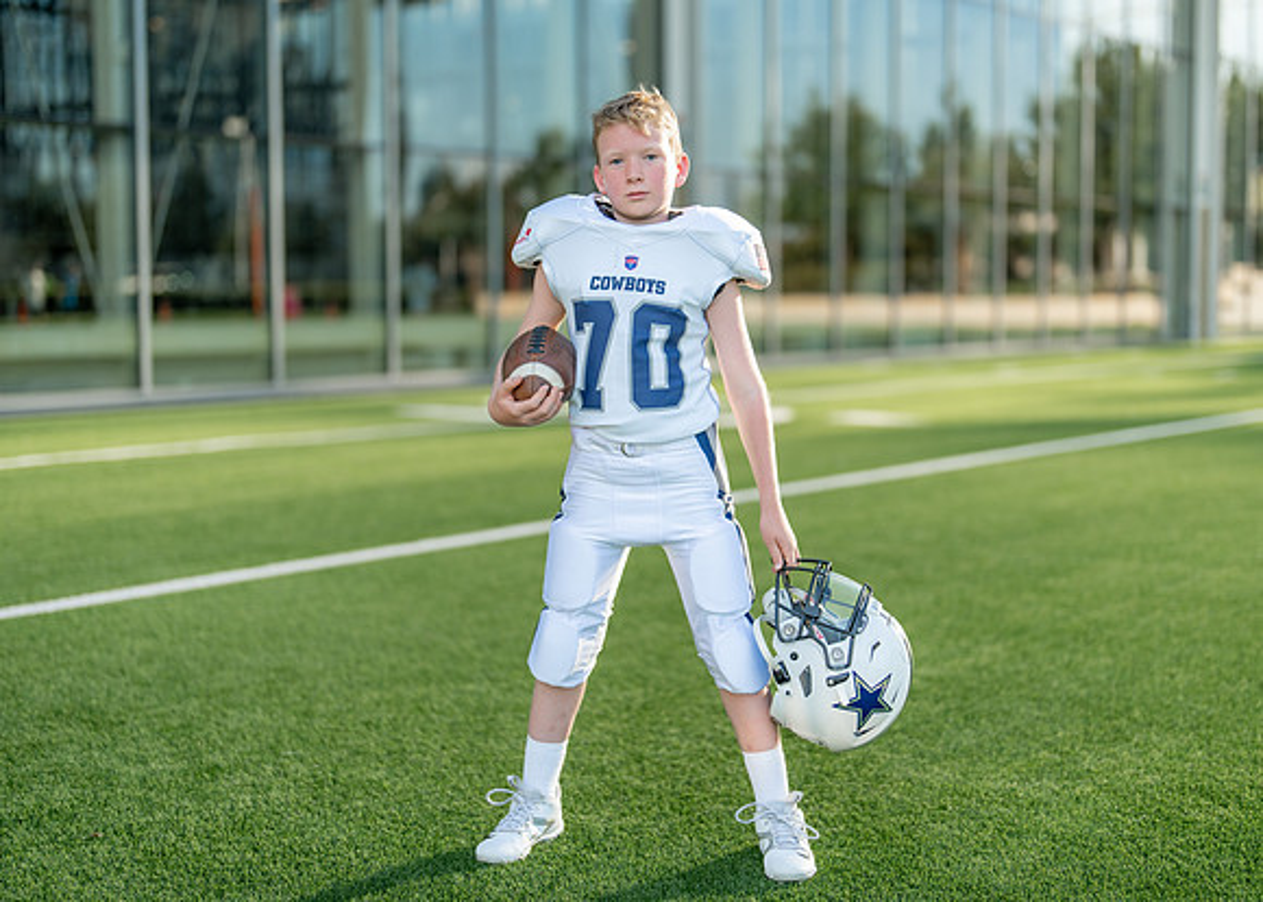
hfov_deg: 34.3
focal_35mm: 57
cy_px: 419
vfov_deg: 24.9
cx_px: 687
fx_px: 2044
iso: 100
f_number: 1.2
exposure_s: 1/2500
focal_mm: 50
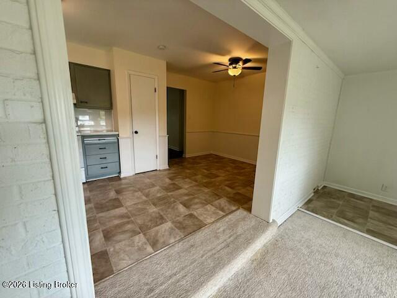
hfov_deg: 102.1
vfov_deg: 85.7
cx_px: 198
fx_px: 161
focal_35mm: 14
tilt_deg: -10.6
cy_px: 149
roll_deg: -1.4
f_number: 2.2
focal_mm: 2.22
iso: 125
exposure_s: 1/99
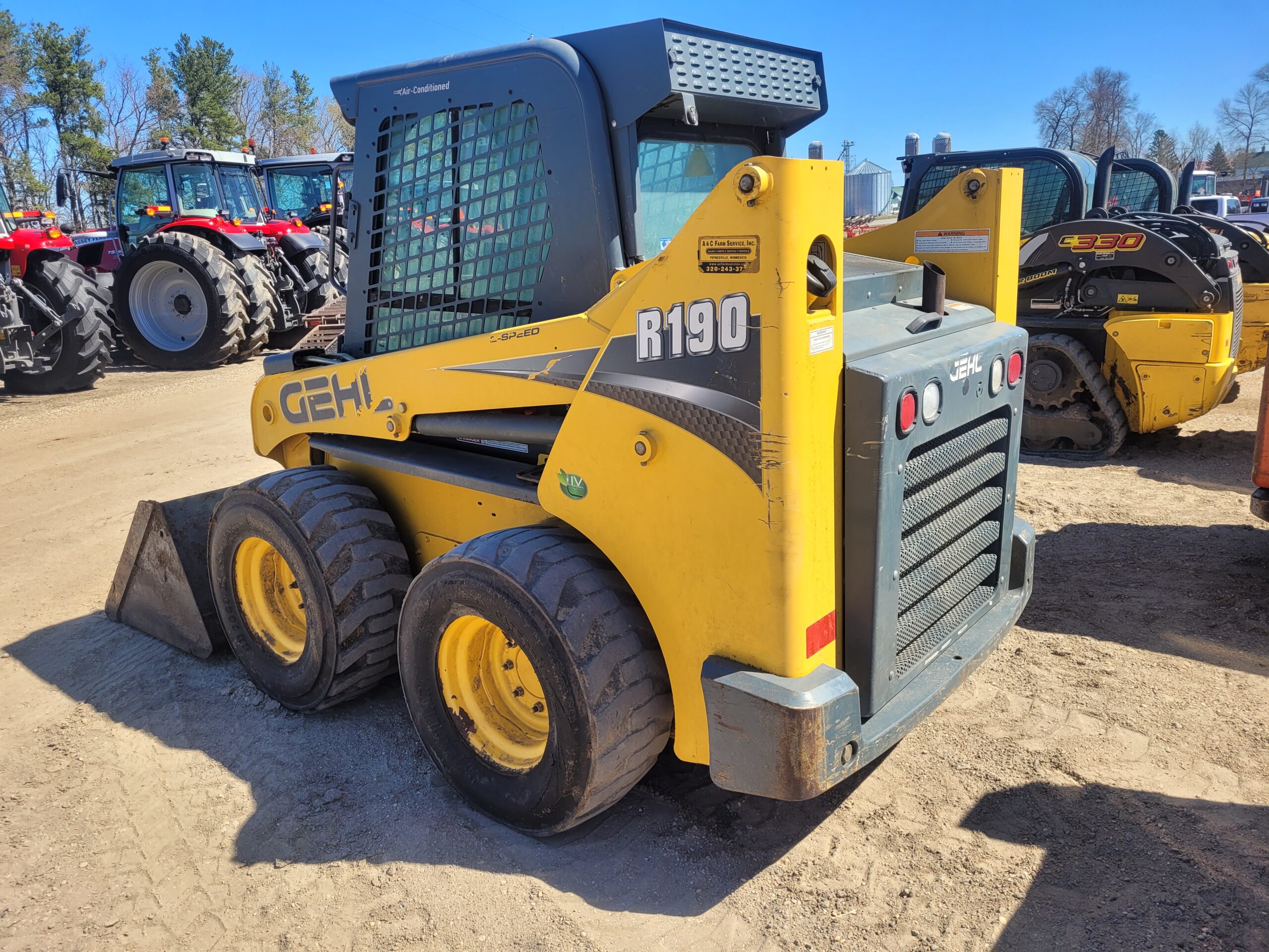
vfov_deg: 53.1
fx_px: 953
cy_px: 476
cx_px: 634
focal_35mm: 26
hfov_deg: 67.3
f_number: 1.8
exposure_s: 1/1272
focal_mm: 5.4
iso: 40
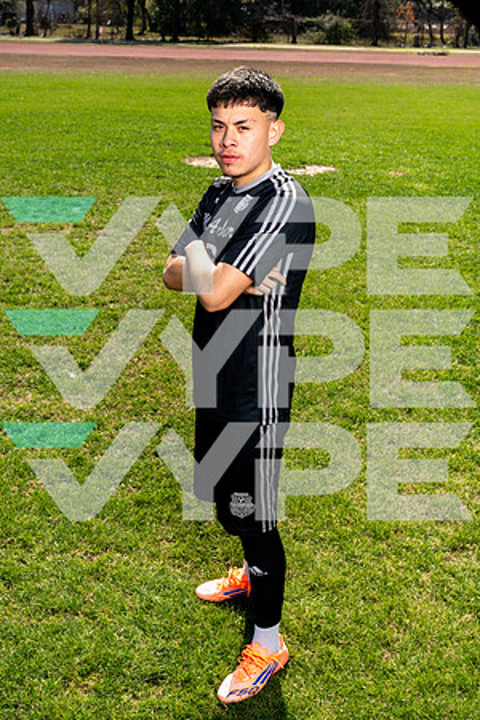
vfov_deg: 46.4
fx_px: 840
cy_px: 360
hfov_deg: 31.9
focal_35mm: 42
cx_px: 240
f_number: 9
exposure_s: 1/200
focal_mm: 42
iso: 100
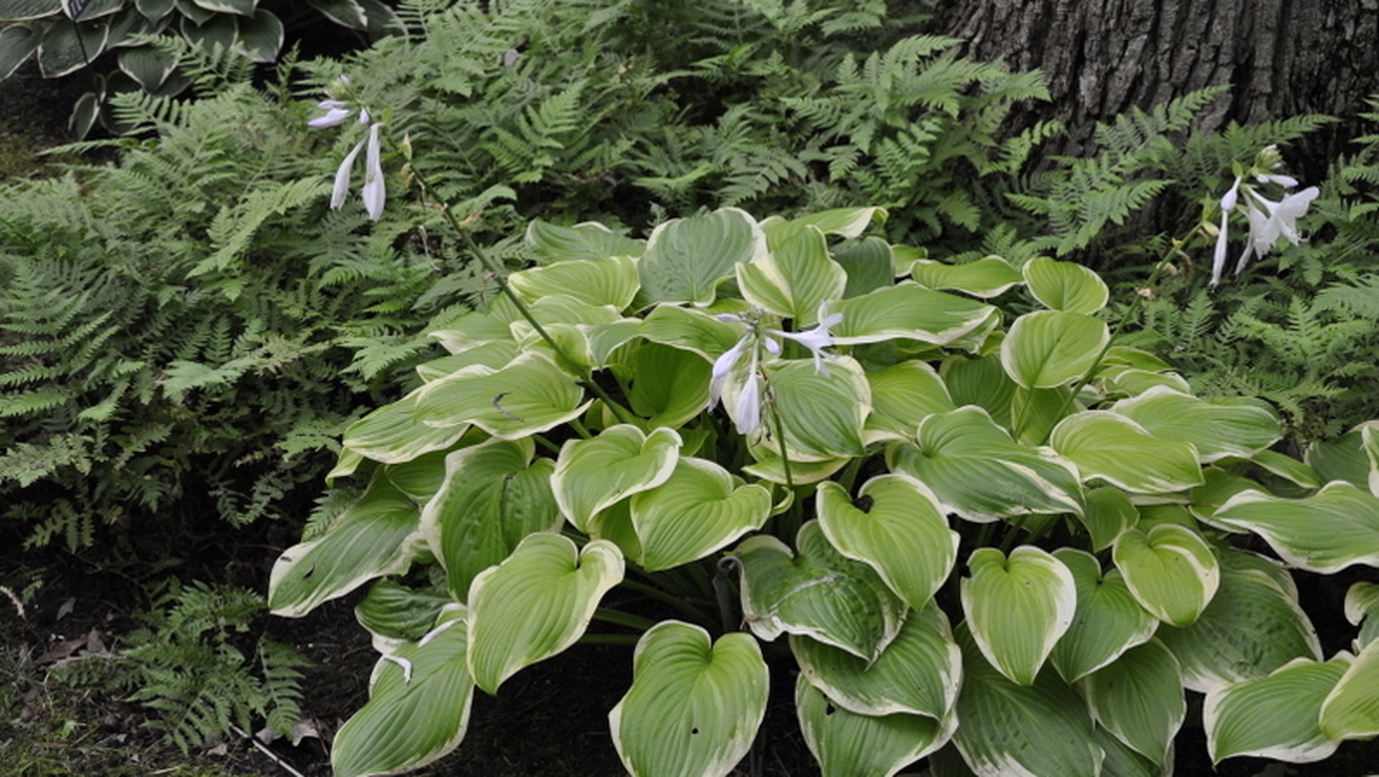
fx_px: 2304
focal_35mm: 63
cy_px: 391
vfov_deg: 19.1
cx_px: 690
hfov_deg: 33.3
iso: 400
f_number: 4.5
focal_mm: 40
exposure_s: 1/80
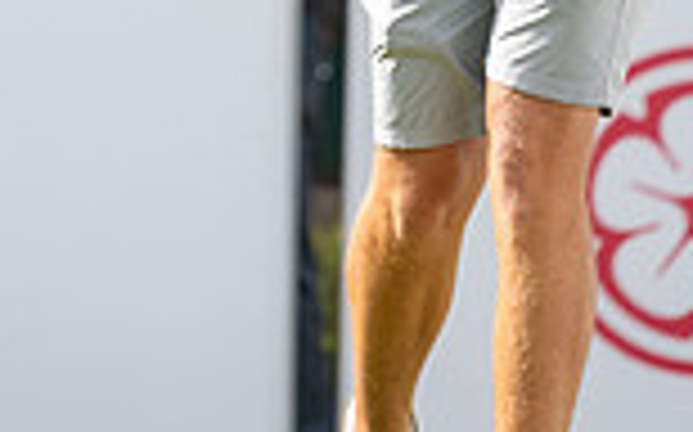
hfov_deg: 2.4
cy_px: -338
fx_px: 16834
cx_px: 122
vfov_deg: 1.5
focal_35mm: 892
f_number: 4
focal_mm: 300
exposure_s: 1/2500
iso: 640
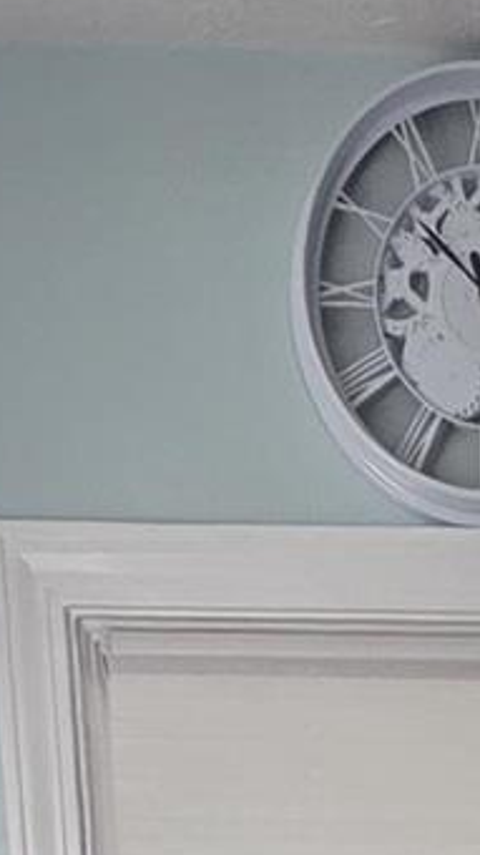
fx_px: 2174
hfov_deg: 12.1
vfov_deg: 14.5
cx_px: 686
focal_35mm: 96
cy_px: 2052
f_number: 1.9
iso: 125
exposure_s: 1/120
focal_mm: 2.2
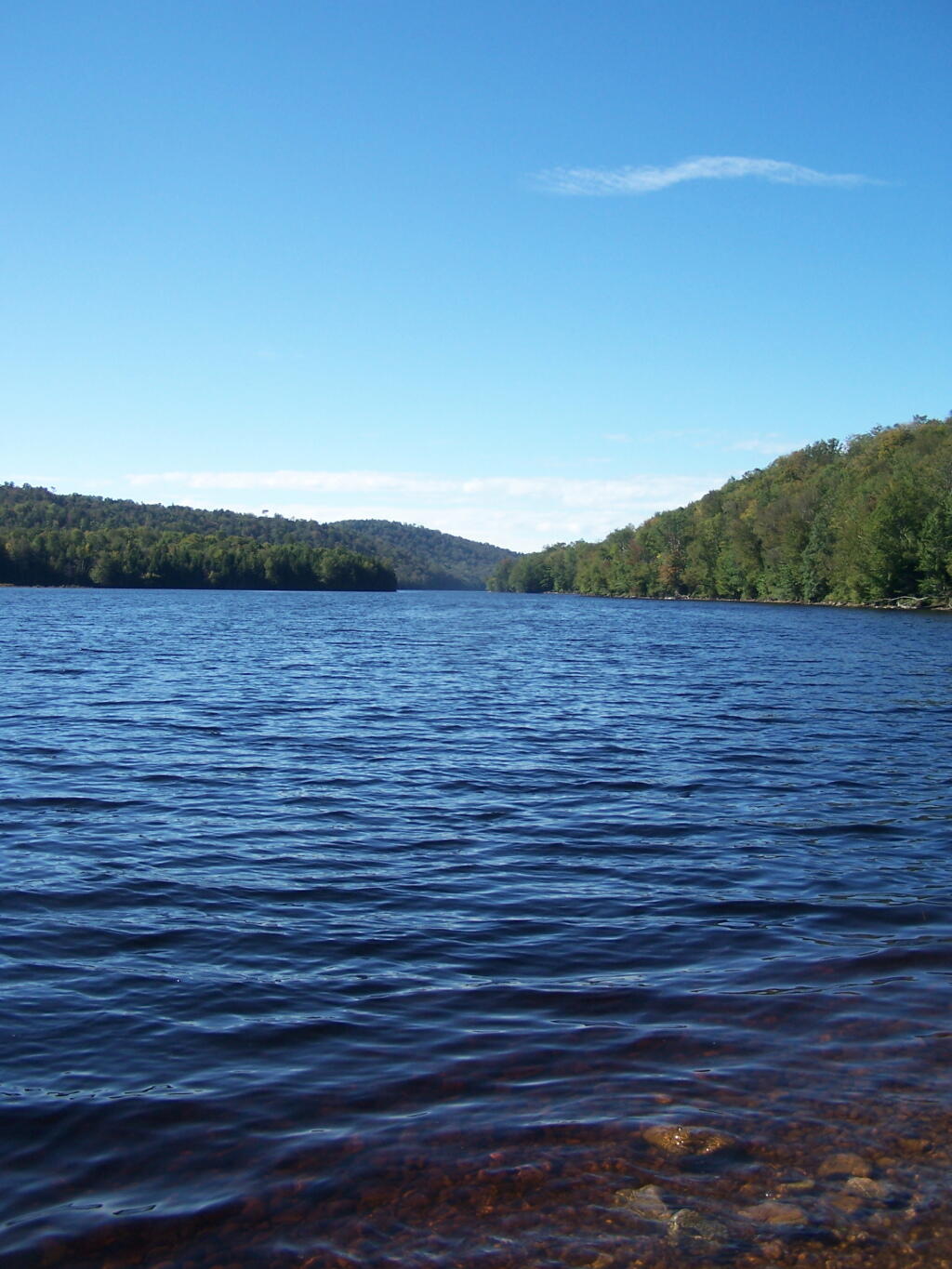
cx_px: 476
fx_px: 1393
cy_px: 634
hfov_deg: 37.7
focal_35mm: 38
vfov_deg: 49.0
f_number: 2.8
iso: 80
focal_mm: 6.3
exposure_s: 1/1000
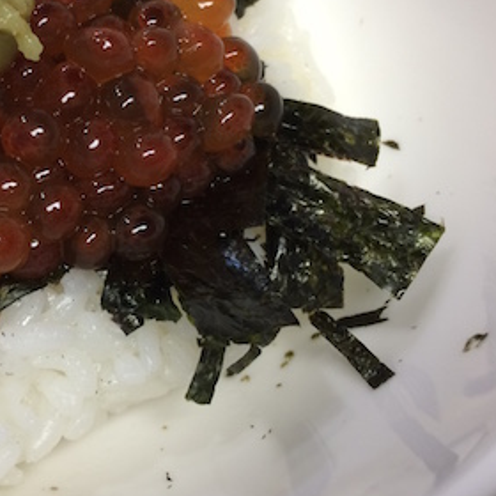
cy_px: 138
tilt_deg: -61.1
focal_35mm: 55
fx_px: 892
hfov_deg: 29.9
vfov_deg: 30.7
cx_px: 60
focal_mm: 4.15
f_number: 2.2
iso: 80
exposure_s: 1/30
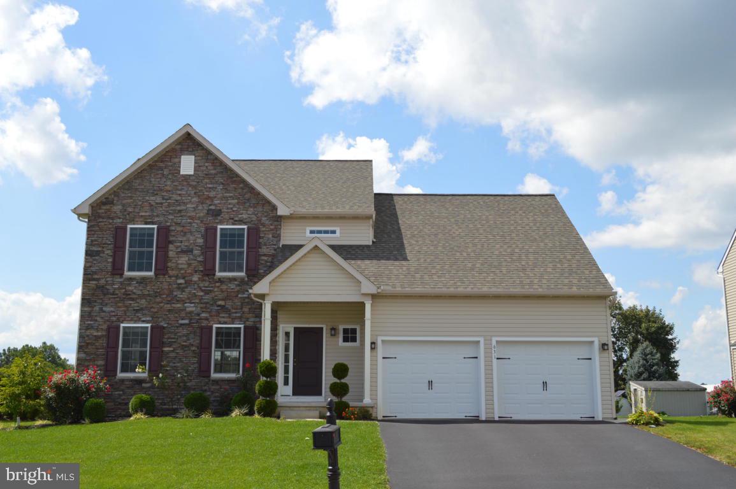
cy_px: 244
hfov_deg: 53.2
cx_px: 368
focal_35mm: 36
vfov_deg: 36.8
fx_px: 735
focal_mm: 24
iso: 100
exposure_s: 1/200
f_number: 9
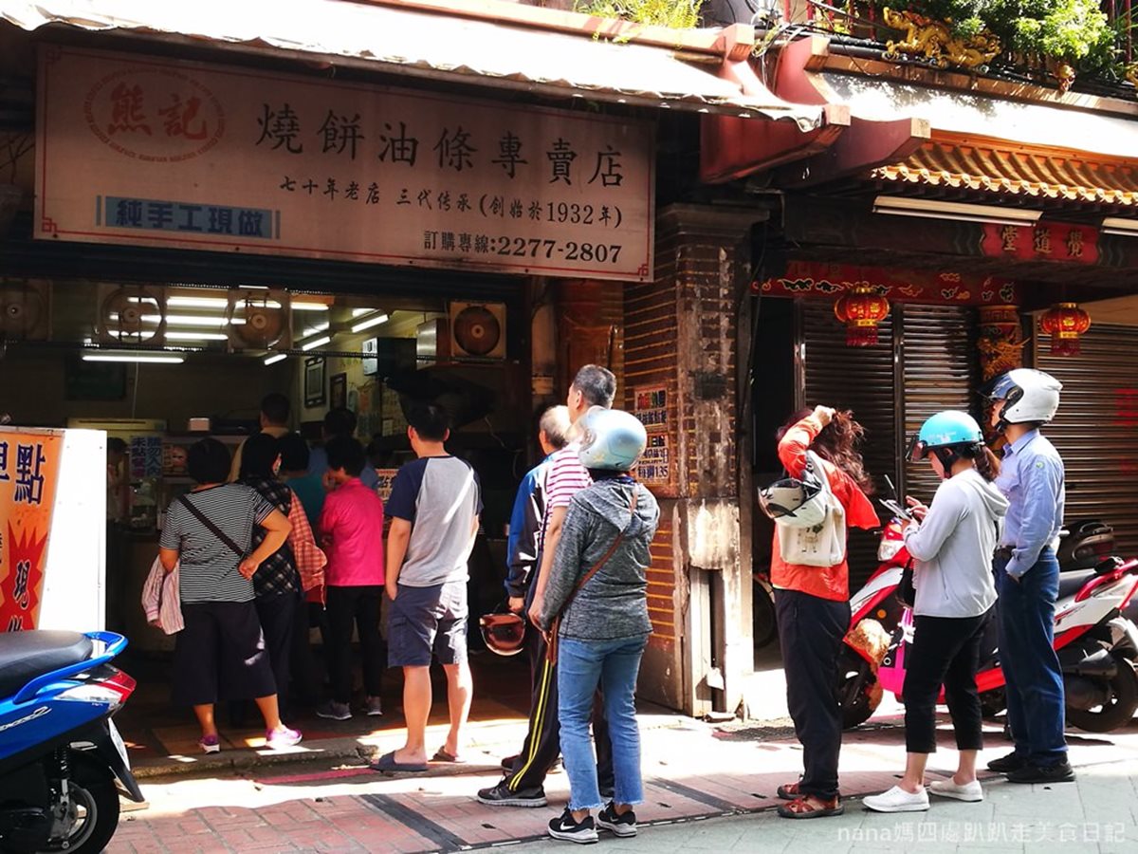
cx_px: 569
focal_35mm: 41
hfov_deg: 45.8
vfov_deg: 35.1
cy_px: 427
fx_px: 1348
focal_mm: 4.5
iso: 100
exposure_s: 1/120
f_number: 2.2
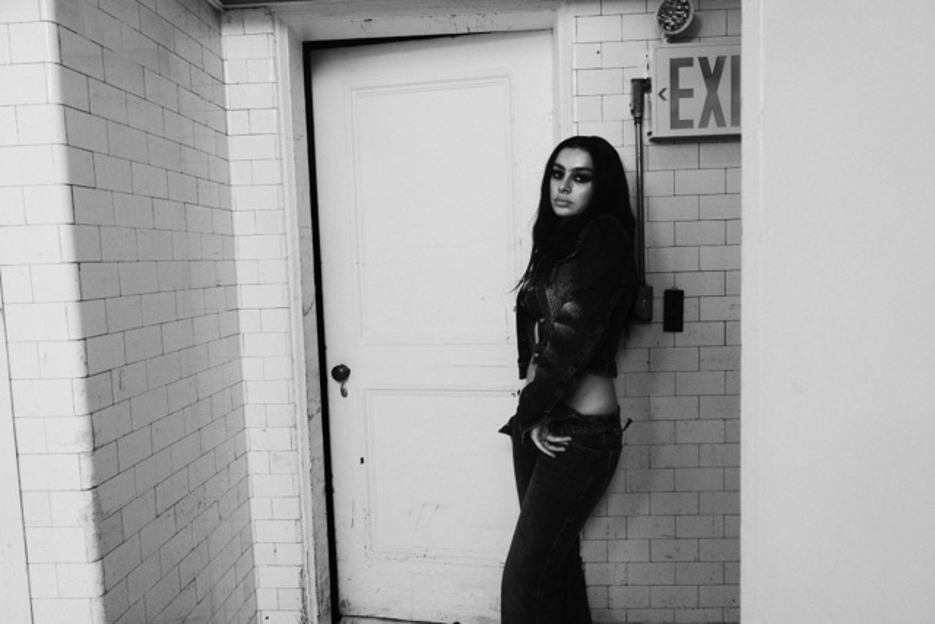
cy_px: 312
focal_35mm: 24
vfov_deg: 53.2
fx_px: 623
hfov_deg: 73.7
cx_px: 468
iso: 400
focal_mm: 24
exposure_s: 1/125
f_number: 8
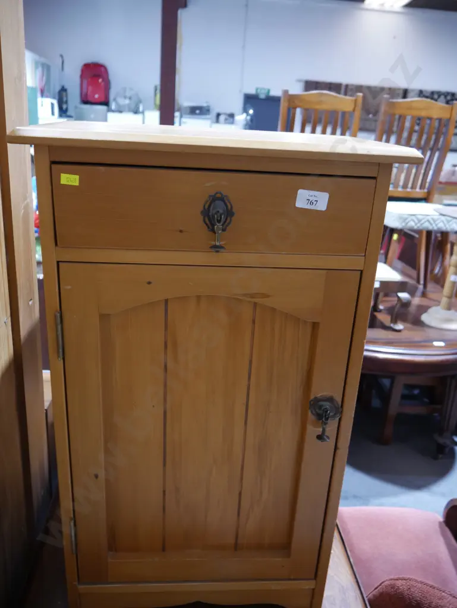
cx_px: 228
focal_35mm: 28
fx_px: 492
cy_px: 304
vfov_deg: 63.4
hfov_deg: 49.8
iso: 1000
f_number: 3.5
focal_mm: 14
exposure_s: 1/60
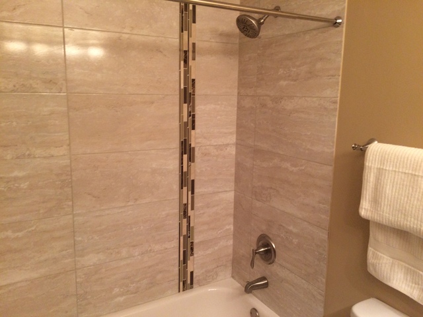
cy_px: 158
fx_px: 354
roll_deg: +0.6
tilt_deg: -10.2
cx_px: 212
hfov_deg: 61.7
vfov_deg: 48.2
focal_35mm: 29
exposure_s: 1/30
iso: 160
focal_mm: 4.15
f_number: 2.2
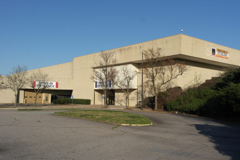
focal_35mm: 36
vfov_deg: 36.9
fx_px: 240
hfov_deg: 53.1
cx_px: 120
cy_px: 80
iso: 100
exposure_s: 1/400
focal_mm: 24
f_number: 8
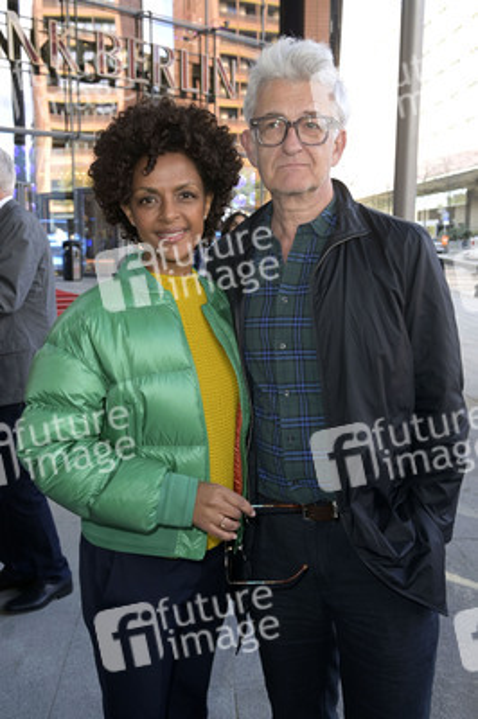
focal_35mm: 32
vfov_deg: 58.8
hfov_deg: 41.0
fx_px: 638
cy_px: 360
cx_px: 239
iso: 500
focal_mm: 32
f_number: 5.6
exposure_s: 1/80
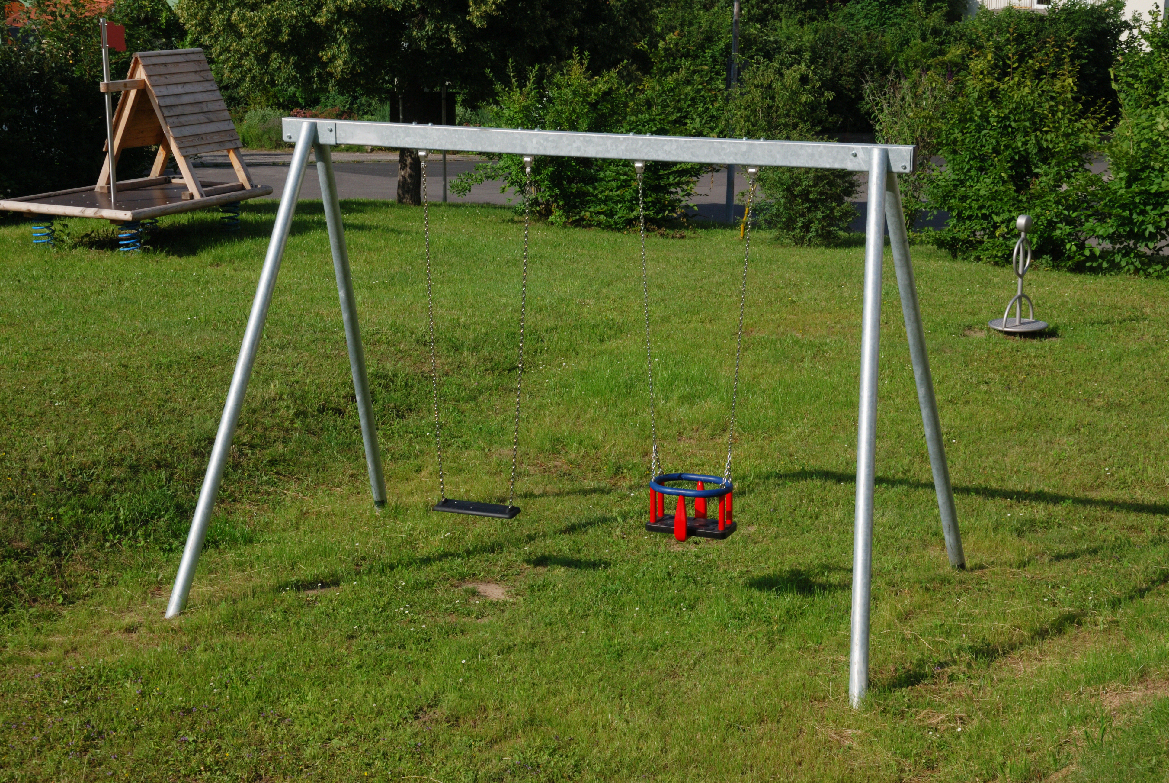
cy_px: 392
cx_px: 584
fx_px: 2341
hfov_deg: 28.0
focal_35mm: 72
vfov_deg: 19.0
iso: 100
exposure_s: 1/320
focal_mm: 48
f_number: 9
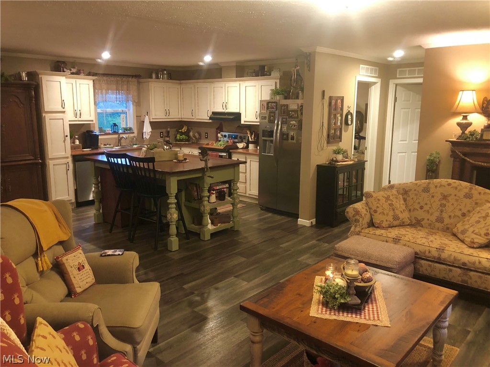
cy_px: 184
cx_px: 245
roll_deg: +0.4
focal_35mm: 28
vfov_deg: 49.7
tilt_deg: -9.1
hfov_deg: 63.4
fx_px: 396
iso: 100
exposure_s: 1/8
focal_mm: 3.99
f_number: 1.8
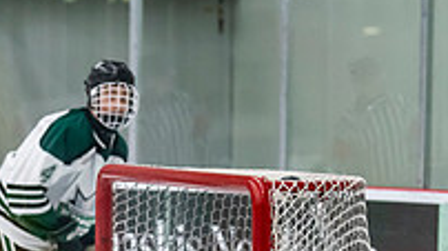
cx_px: 45
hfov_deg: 6.3
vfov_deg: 3.5
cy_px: 405
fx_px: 4034
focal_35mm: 340
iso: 2000
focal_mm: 100
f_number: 3.2
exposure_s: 1/640
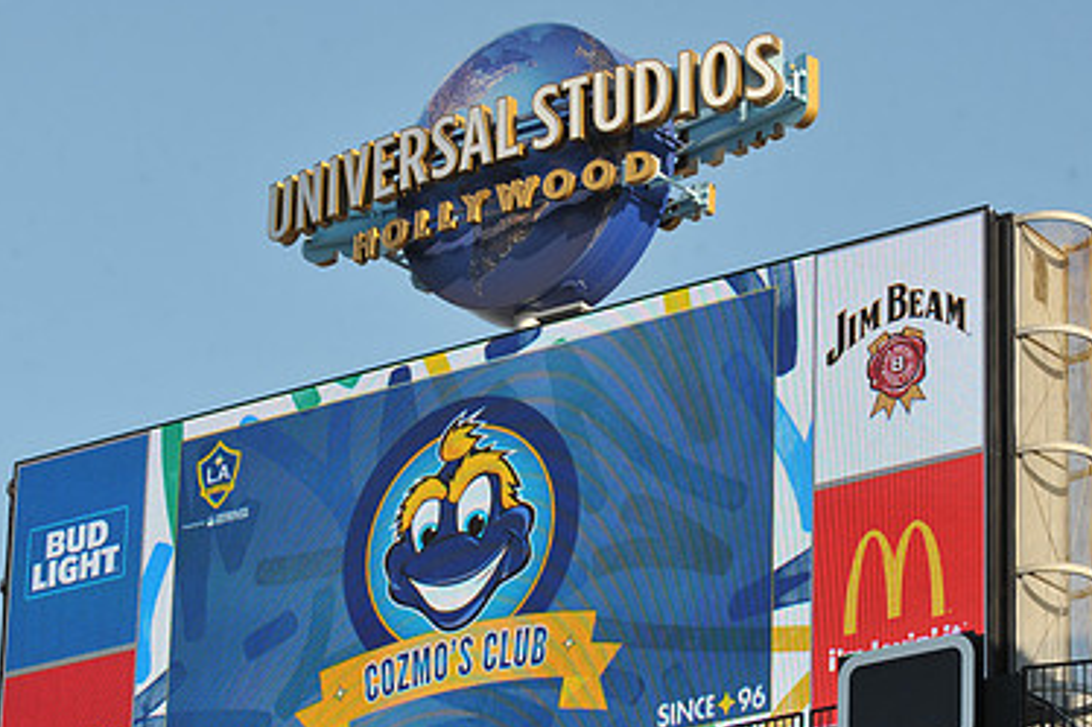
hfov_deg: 12.6
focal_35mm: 163
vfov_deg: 8.4
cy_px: 508
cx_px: 496
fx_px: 4942
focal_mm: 105
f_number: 9
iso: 200
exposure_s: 1/320
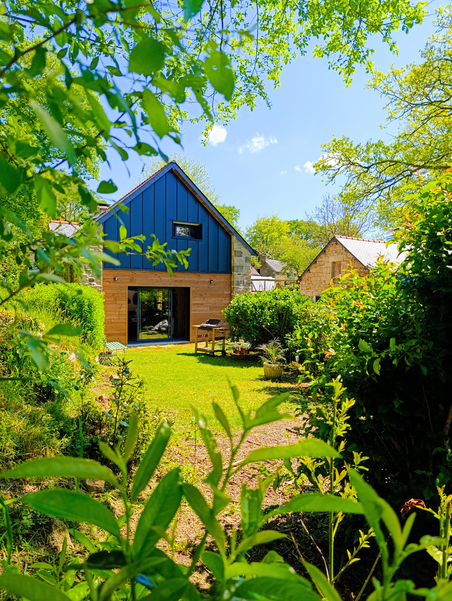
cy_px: 300
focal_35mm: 23
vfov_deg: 73.8
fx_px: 399
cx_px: 226
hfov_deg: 59.0
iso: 50
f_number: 1.6
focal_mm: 6.14
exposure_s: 1/422
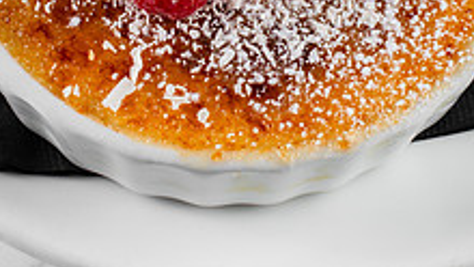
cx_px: 239
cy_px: -55
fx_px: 2465
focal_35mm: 196
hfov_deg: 11.0
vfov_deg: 6.2
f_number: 13
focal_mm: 50
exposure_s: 1/250
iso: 100
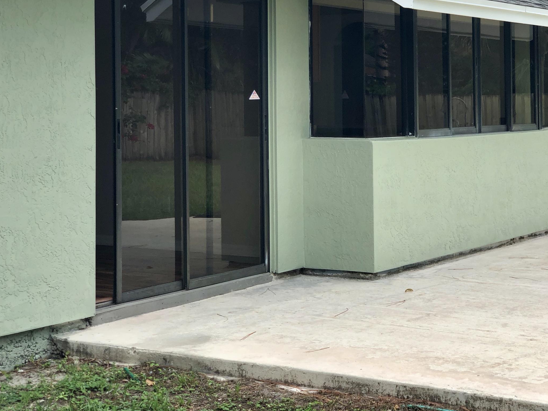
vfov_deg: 19.3
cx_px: 373
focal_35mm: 76
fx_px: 1203
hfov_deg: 25.5
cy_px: 120
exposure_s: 1/250
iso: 16
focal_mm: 6
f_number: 2.4
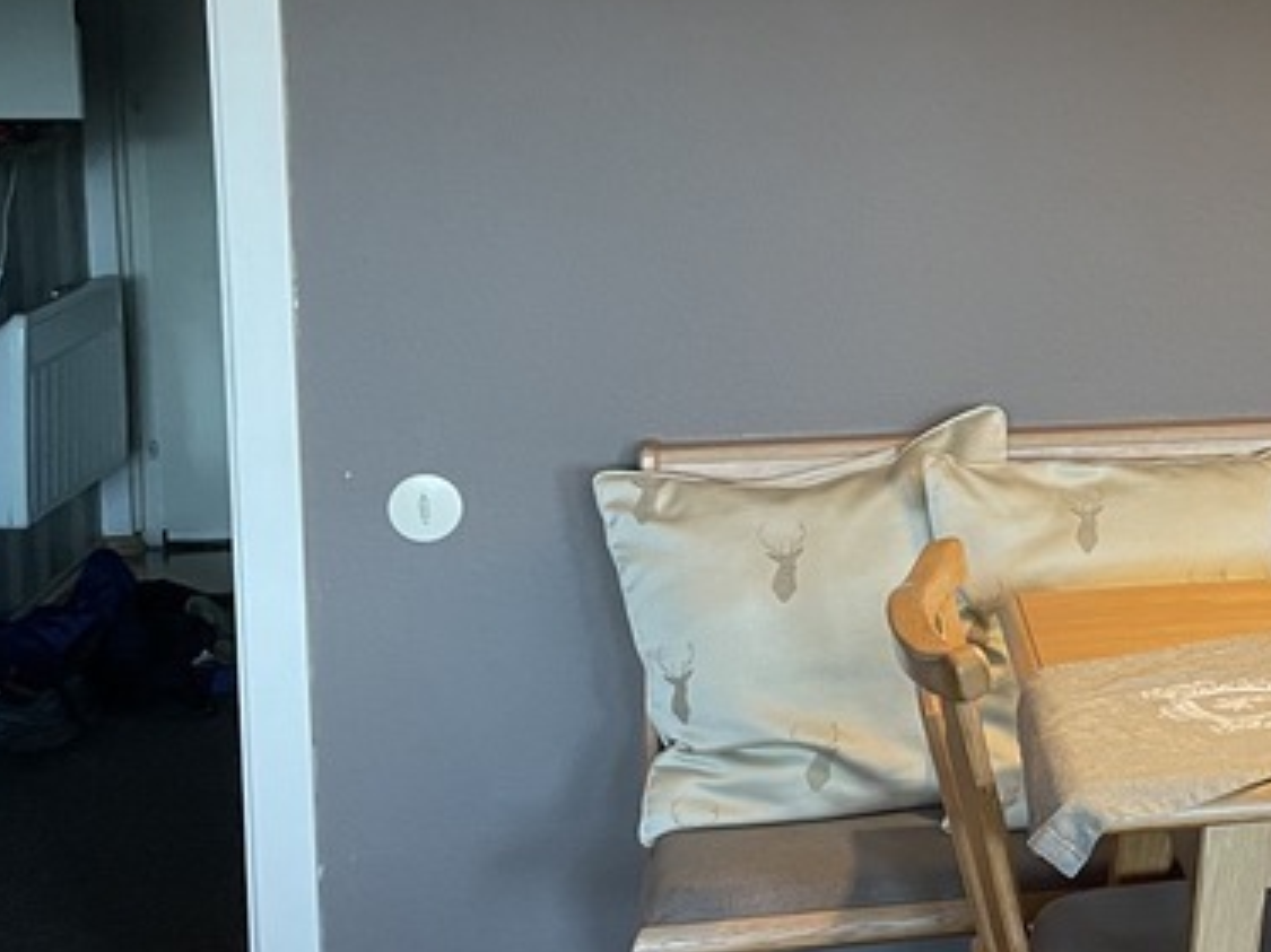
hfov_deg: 24.7
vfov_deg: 20.6
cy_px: 305
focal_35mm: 71
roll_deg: -0.6
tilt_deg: -6.5
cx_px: 1529
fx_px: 2606
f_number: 1.6
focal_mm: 4.2
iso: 200
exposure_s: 1/51
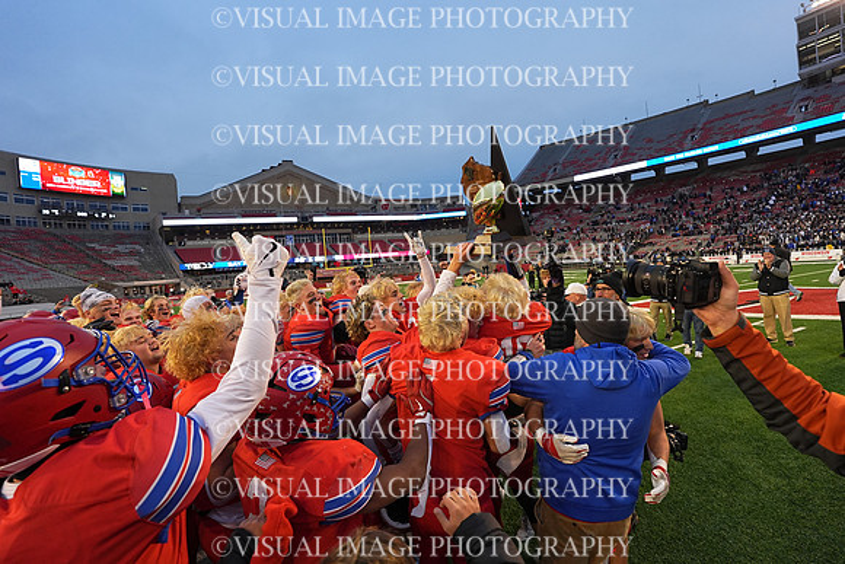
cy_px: 282
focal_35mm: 16
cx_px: 422
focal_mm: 16
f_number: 4
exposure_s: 1/1000
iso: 1600
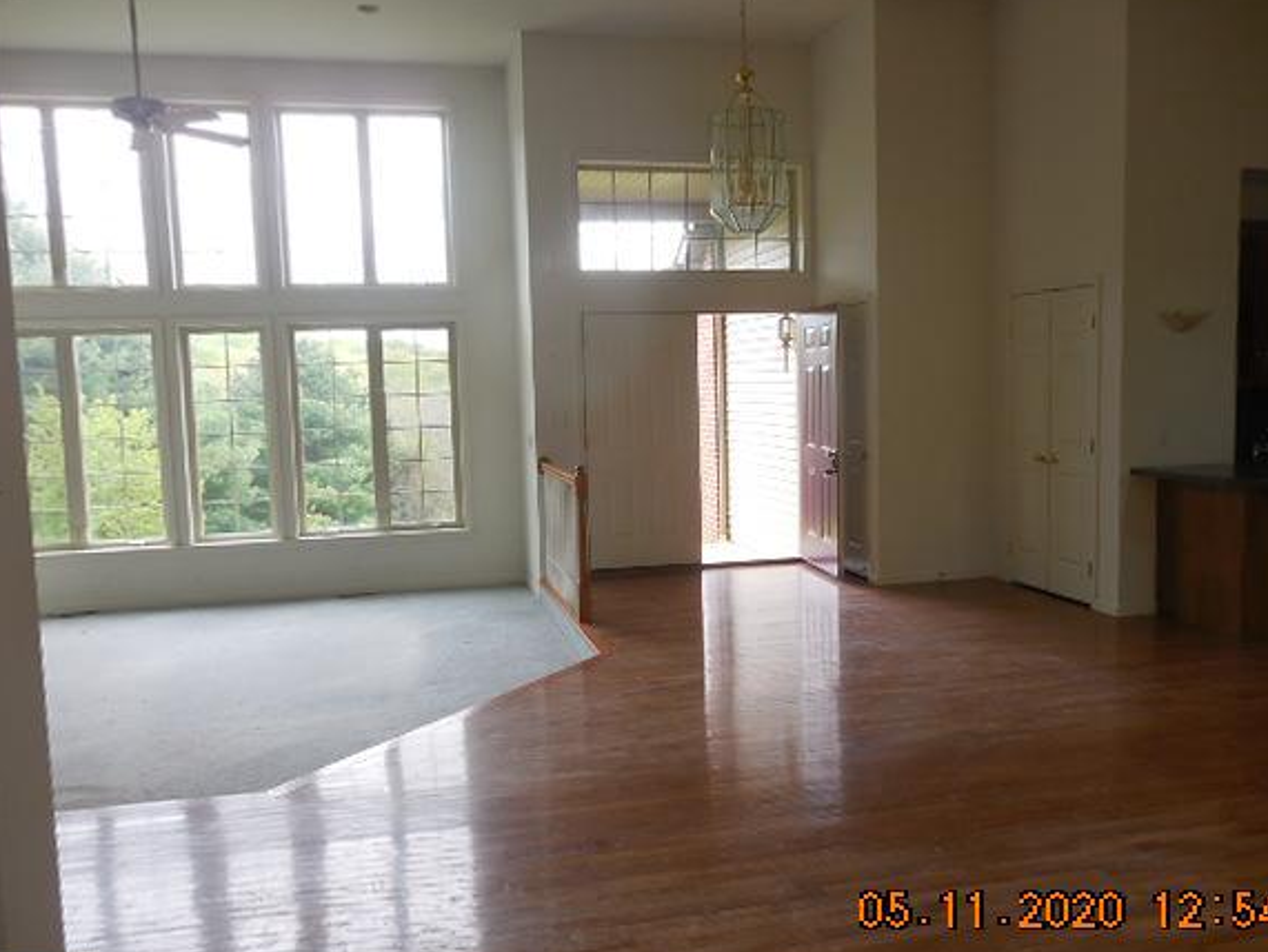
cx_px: 633
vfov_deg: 49.8
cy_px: 482
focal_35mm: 28
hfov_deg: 63.4
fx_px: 1026
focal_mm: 4.5
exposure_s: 1/60
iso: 125
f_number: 3.7
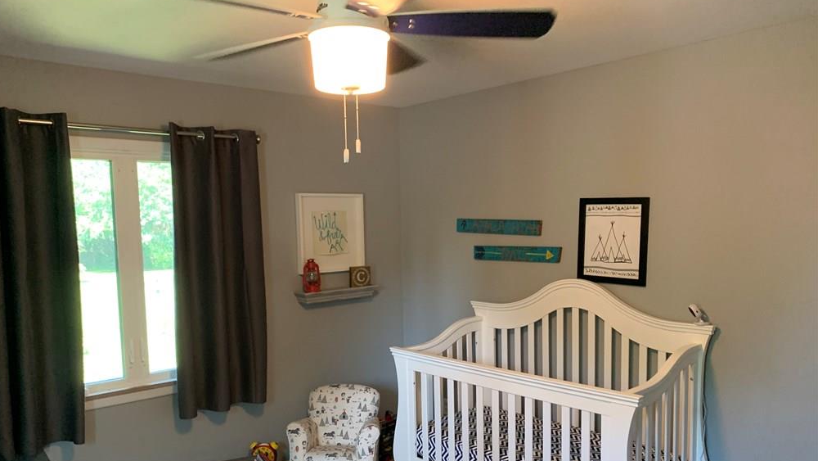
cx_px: 400
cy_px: 290
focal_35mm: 29
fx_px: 629
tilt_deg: -5.6
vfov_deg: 39.9
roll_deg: +1.0
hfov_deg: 66.0
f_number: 1.8
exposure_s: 1/60
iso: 320
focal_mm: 4.25
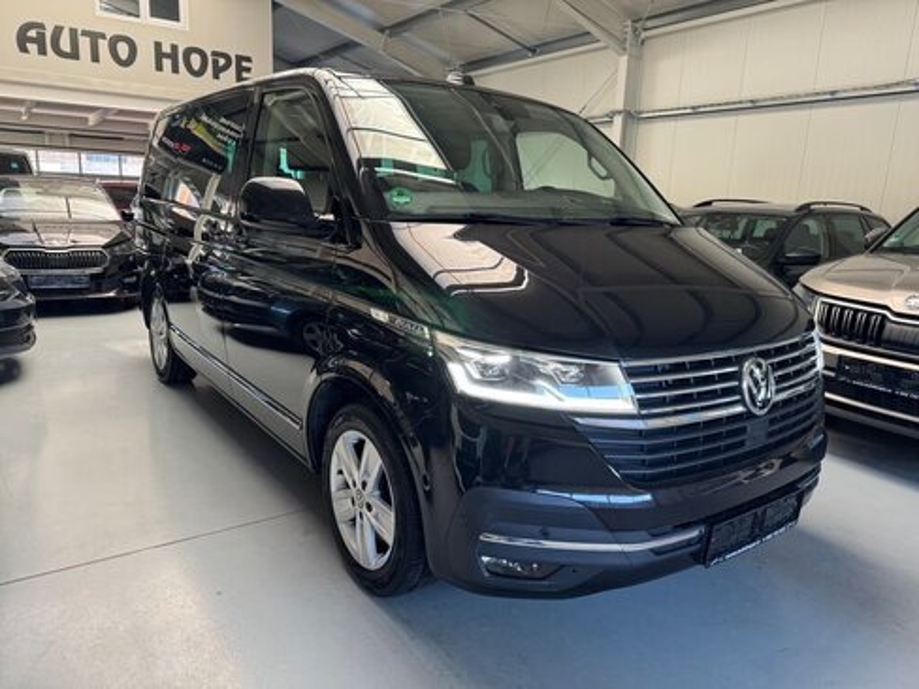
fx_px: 637
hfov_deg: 71.6
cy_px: 344
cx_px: 460
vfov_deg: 56.8
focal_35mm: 24
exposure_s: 1/107
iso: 200
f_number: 1.78
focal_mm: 6.76
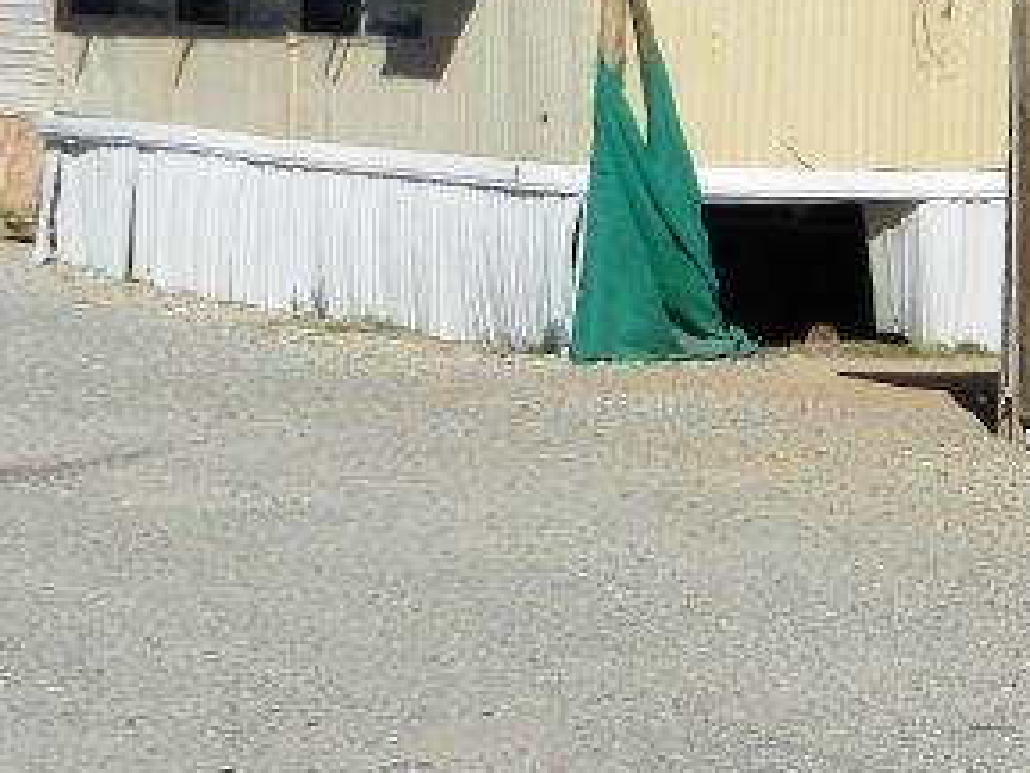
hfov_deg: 11.9
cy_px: -136
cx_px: 1484
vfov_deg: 9.2
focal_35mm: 160
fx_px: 4761
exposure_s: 1/640
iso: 160
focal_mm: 8.2
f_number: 8.4
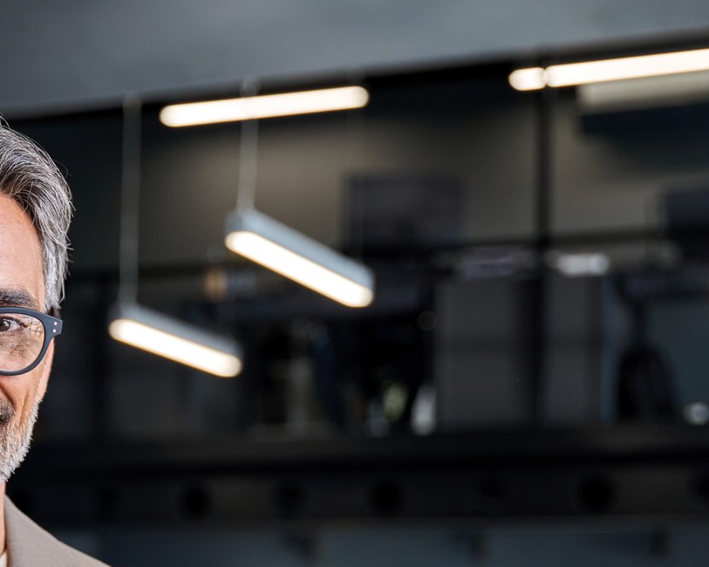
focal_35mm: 105
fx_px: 2197
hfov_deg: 18.1
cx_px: 106
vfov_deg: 14.4
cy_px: 590
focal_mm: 44.3
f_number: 2.8
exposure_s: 1/320
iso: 500
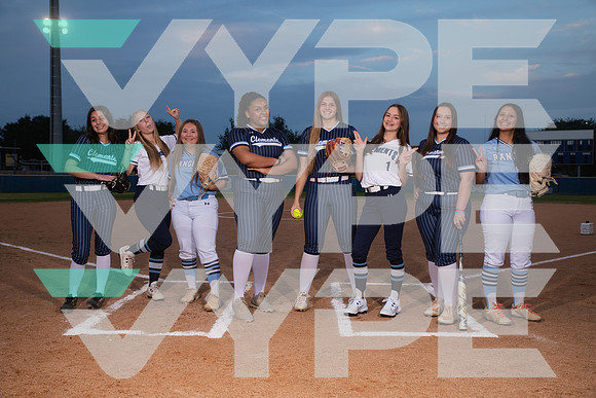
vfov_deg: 35.1
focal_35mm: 38
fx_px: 629
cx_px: 298
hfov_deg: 50.7
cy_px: 199
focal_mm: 38
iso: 400
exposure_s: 1/320
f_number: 6.3
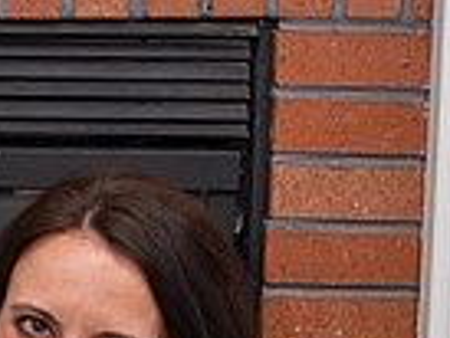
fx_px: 1796
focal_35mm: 138
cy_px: 285
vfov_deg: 10.7
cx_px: -273
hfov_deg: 13.3
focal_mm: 34
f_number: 4
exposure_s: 1/125
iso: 200
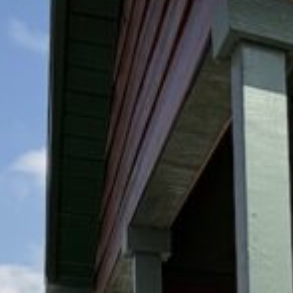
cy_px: 421
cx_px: 598
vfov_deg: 18.2
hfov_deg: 15.7
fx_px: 824
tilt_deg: +4.2
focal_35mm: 86
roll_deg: +3.0
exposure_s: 1/1259
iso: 50
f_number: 2.2
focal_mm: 2.22
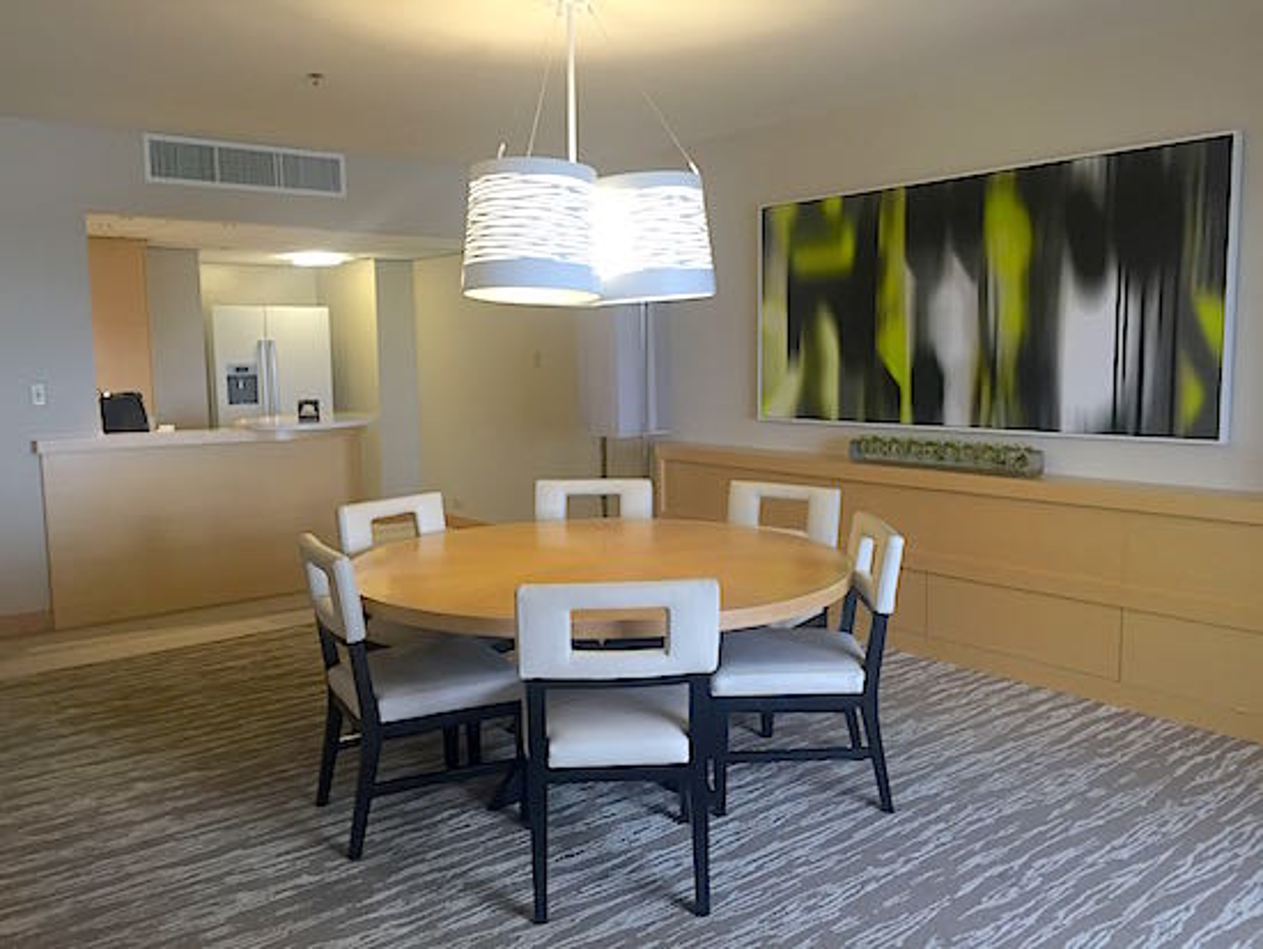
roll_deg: +0.3
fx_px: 1059
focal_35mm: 29
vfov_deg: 48.3
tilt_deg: -7.1
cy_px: 474
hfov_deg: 61.6
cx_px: 632
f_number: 2.2
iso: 64
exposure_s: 1/30
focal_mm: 4.15
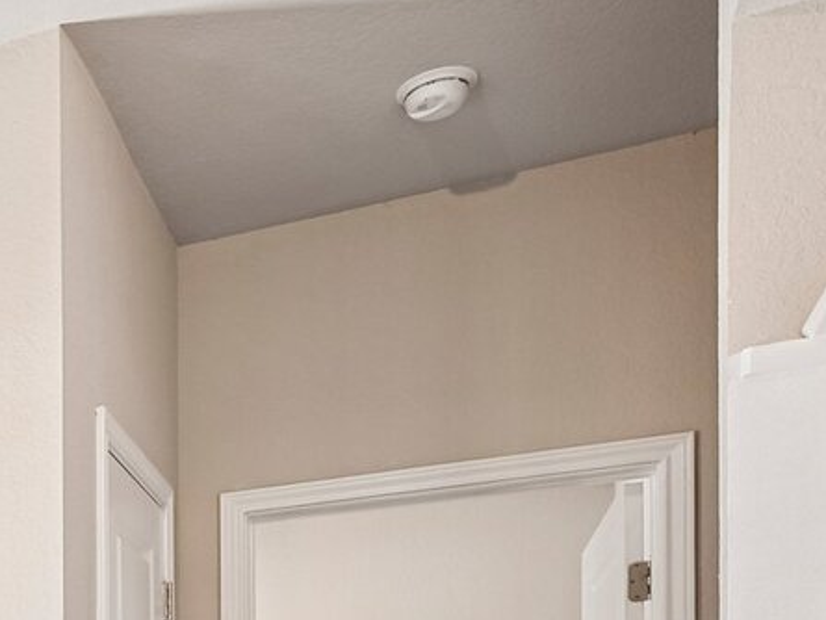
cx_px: -399
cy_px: 839
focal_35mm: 56
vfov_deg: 22.8
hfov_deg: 25.9
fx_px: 1337
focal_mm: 16
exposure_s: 1/8
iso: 200
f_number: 8
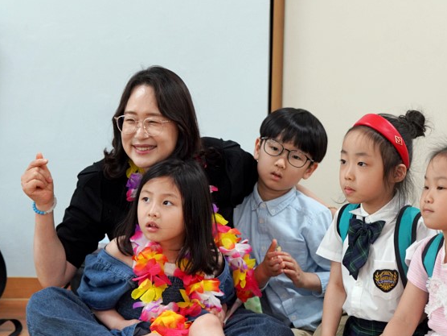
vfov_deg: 8.3
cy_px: 181
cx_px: 241
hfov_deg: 11.0
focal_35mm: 179
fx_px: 2311
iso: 1600
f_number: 4
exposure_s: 1/160
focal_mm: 115
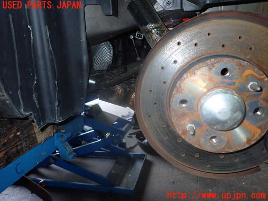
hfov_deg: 69.4
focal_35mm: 25
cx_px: 134
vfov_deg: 54.9
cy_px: 100
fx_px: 194
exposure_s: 1/30
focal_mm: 4.5
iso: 500
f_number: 5.6
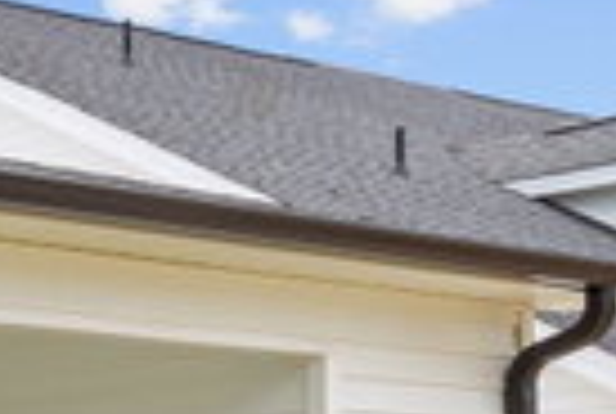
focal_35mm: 131
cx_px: -785
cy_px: 513
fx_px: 2246
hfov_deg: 12.7
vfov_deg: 10.3
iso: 100
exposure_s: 1/250
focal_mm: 25
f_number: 8
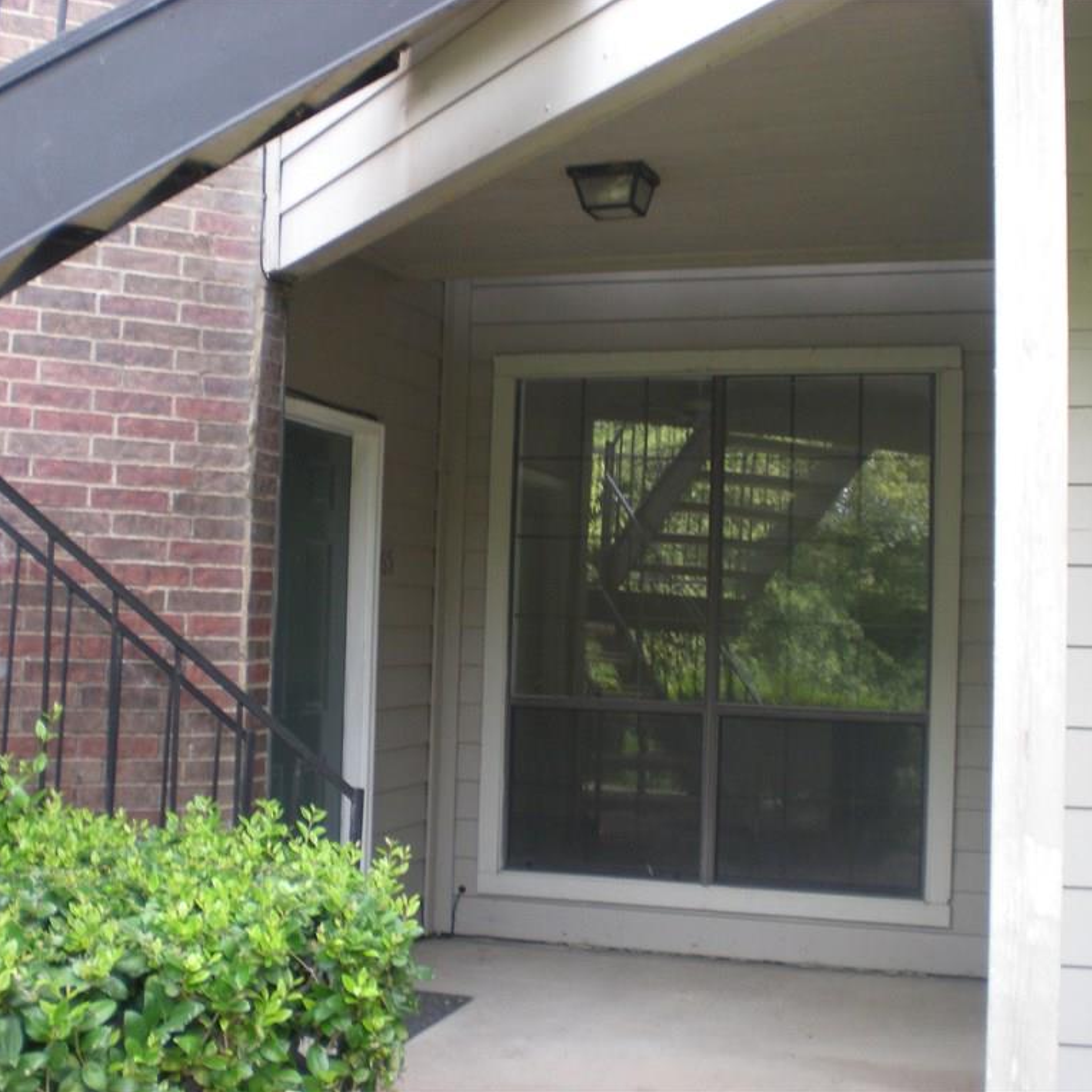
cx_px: 569
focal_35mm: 45
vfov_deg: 37.6
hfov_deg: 37.5
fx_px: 1606
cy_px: 545
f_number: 3.1
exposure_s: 1/64.6
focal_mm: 6.3
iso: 109
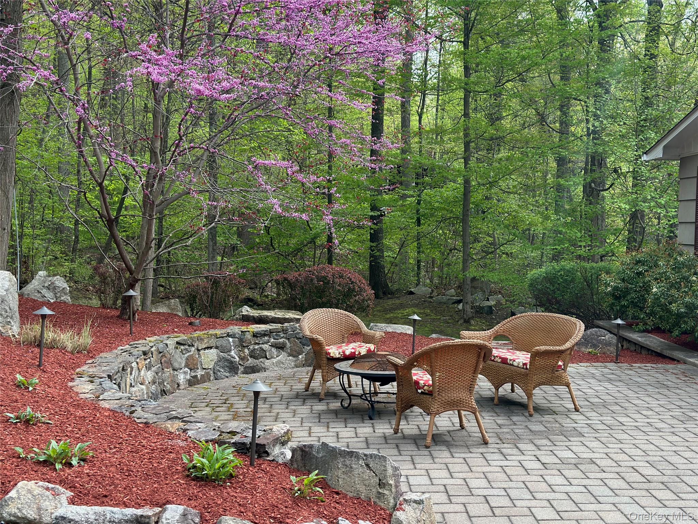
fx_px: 968
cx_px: 349
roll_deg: -1.2
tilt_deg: -1.6
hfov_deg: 39.7
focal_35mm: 48
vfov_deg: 30.3
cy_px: 262
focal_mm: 6.86
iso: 80
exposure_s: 1/797
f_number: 1.78
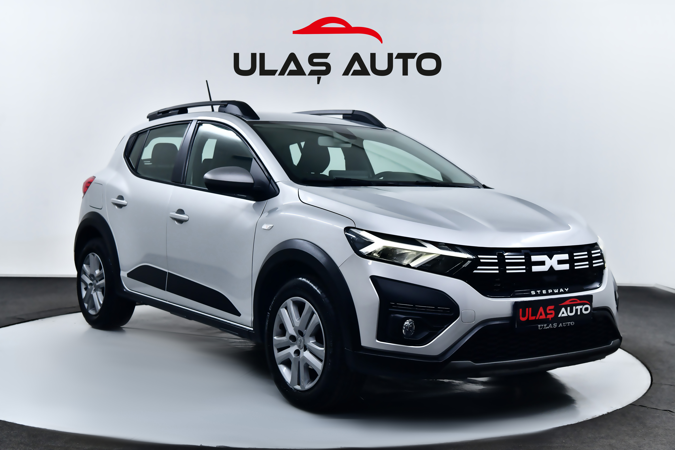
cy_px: 225
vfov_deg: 28.1
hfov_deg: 41.1
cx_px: 338
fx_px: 900
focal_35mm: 48
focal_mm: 48
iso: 1000
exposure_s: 1/60
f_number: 6.3
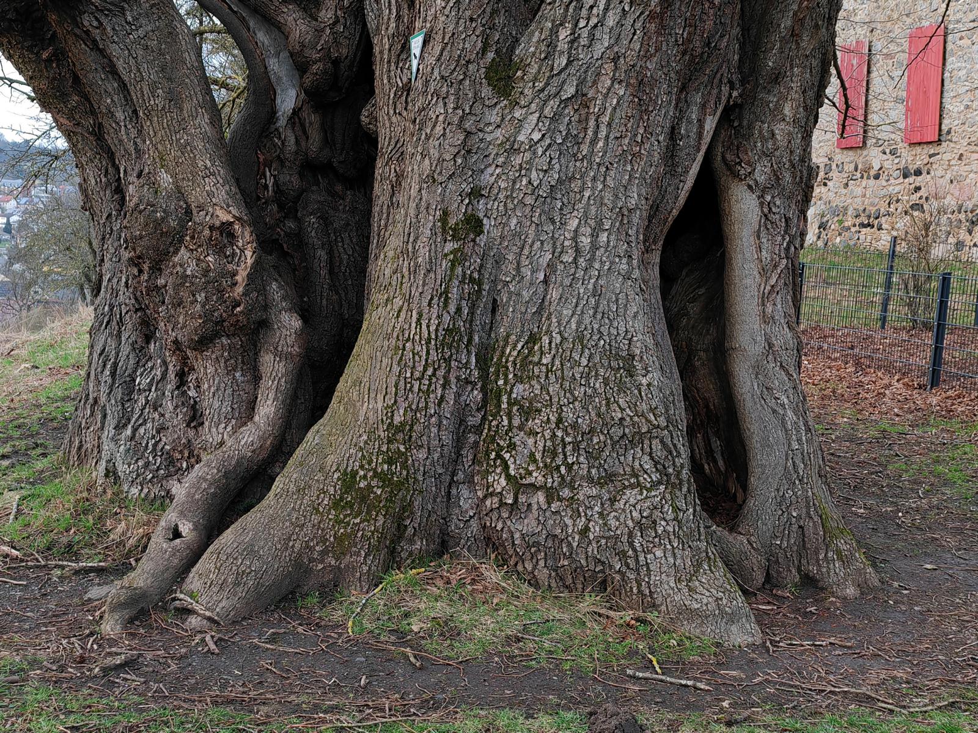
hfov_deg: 40.4
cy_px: 366
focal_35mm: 47
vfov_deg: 30.9
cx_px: 489
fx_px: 1328
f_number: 1.6
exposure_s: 1/110
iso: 80
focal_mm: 7.62
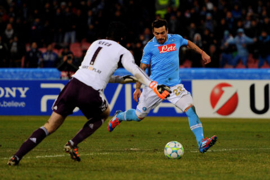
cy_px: 90
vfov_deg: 6.9
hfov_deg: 10.3
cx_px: 135
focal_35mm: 200
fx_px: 1498
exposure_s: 1/800
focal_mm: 200
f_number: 2.8
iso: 1600
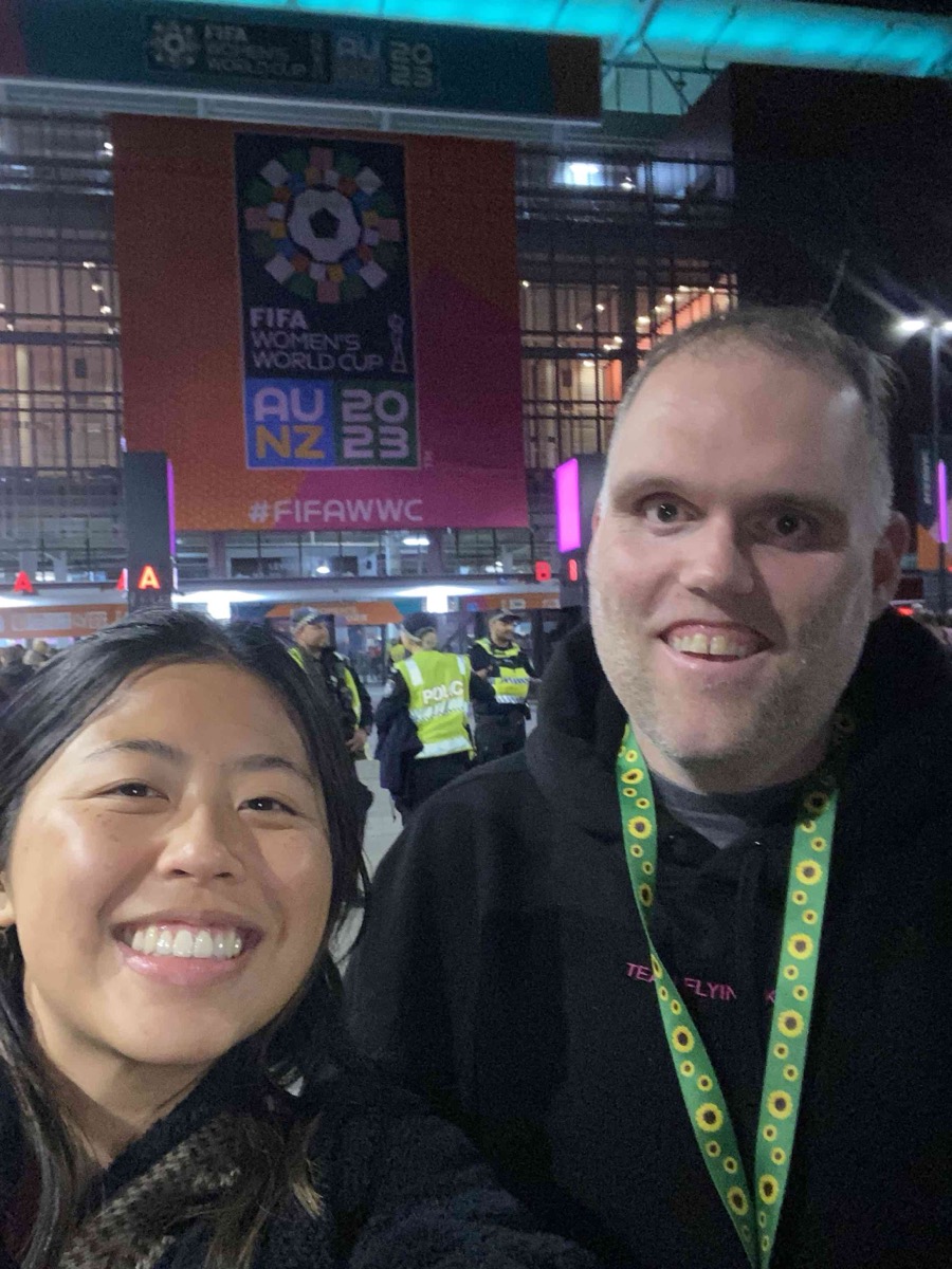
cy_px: 634
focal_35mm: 30
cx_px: 476
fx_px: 1100
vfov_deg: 60.0
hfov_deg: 46.8
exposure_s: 1/22
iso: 400
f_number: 2.2
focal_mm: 2.71
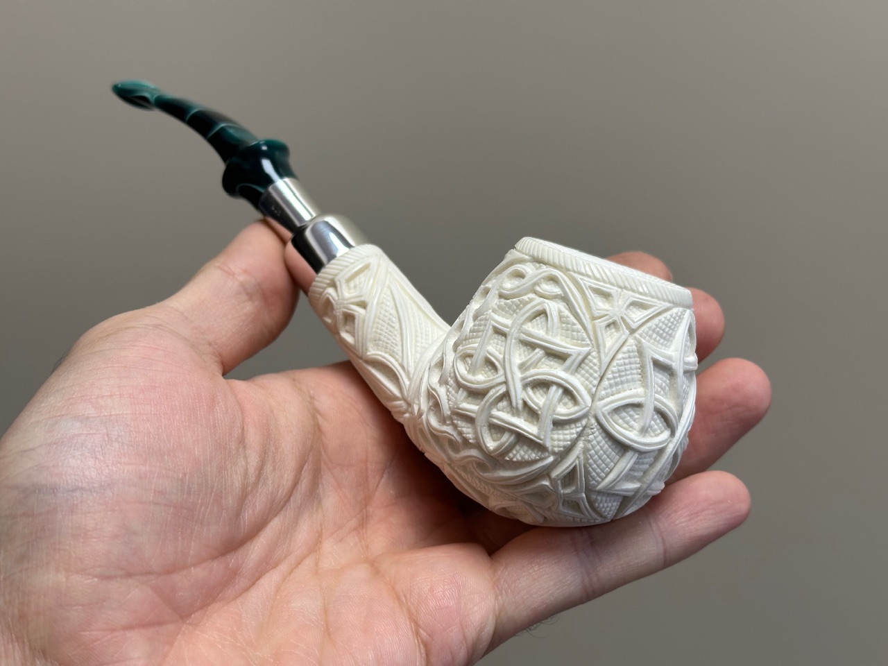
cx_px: 444
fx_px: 1231
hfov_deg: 39.7
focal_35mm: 48
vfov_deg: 30.3
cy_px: 333
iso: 64
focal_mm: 6.86
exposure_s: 1/121
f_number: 1.78
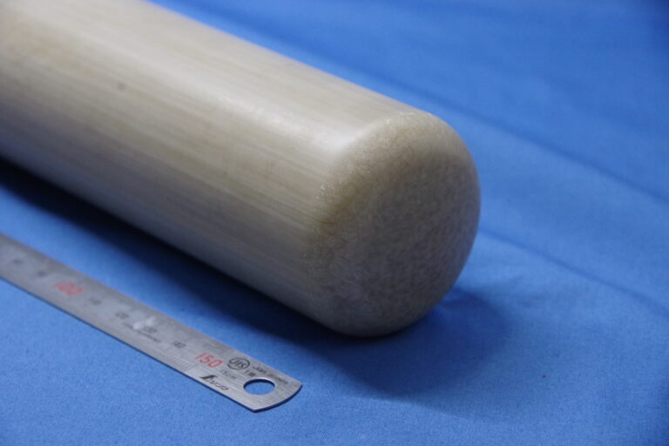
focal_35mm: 117
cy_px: 223
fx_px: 2174
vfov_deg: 11.7
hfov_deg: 17.5
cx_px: 334
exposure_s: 1/125
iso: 3200
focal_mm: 78
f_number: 8
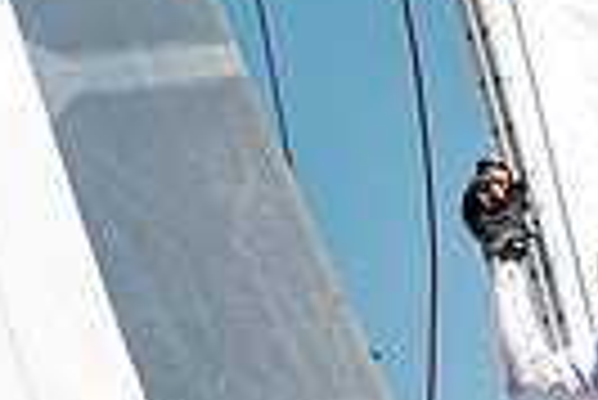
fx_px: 32676
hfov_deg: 1.0
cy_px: 730
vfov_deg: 0.7
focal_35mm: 1965
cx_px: 809
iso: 320
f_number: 5.6
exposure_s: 1/4000
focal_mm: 300
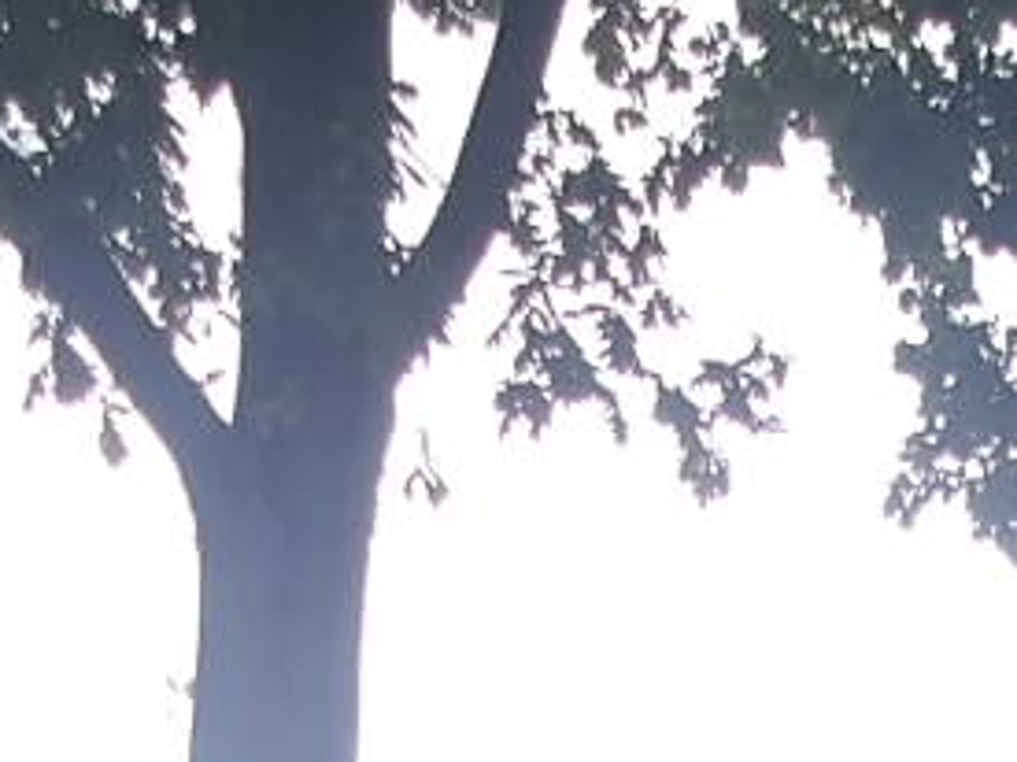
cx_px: 1261
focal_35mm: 201
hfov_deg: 9.7
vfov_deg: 6.5
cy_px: 2623
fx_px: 5903
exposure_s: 1/84
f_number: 3
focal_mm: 4.9
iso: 100
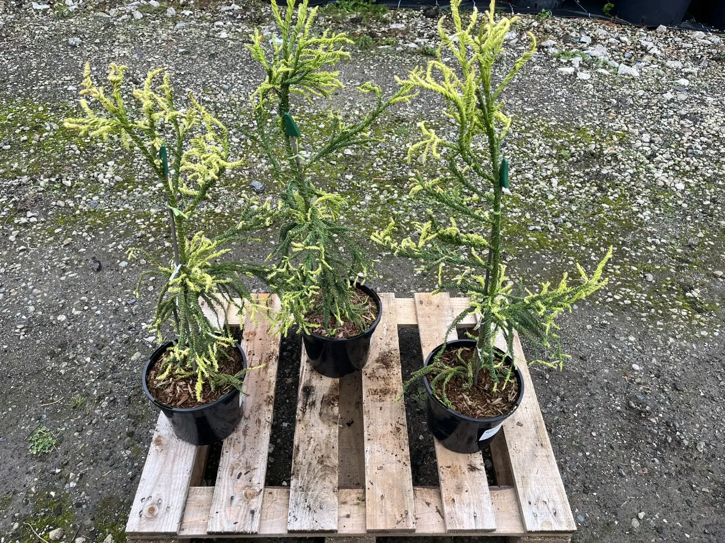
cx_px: 362
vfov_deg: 53.1
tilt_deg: -43.4
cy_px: 272
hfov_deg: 67.3
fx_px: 545
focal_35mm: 26
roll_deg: -2.4
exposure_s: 1/558
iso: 50
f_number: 1.6
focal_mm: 5.1
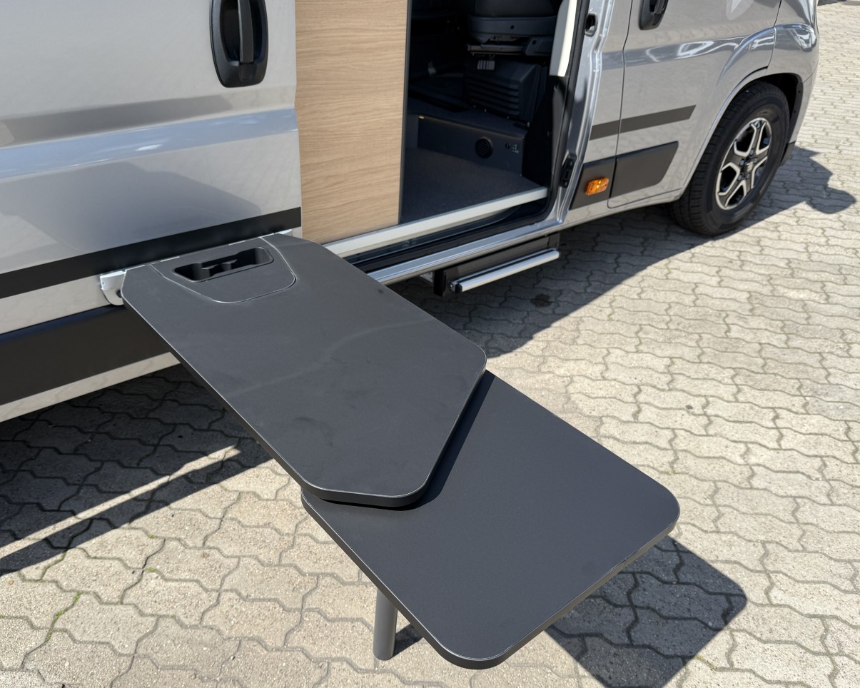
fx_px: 713
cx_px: 395
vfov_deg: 51.4
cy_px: 379
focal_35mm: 28
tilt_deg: -34.5
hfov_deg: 62.1
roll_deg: +0.7
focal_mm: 6.76
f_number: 1.78
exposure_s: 1/2169
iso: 80
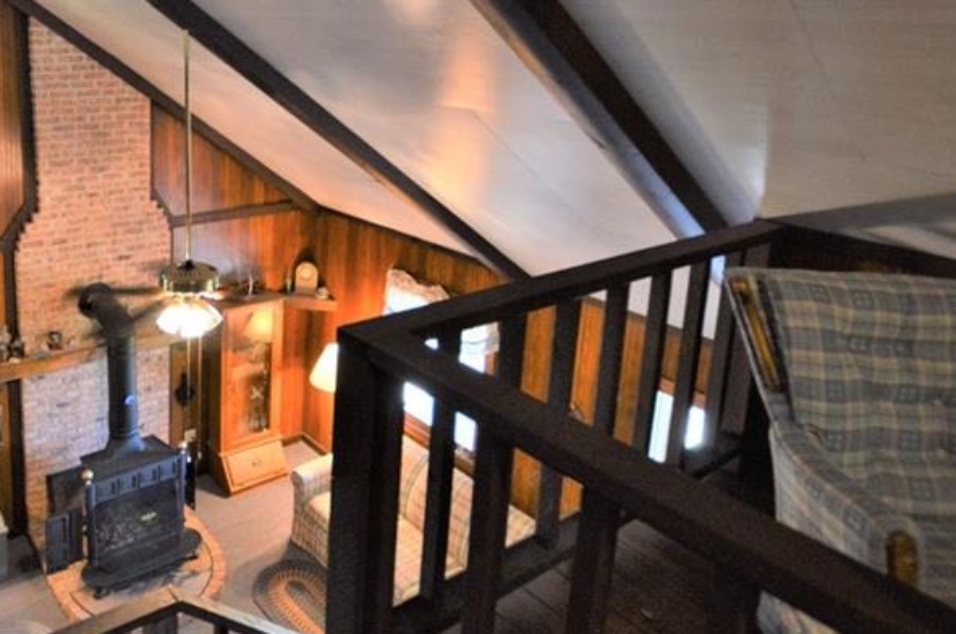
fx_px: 689
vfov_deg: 47.6
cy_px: 158
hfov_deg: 65.6
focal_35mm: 26
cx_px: 251
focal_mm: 10
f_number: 3.5
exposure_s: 1/60
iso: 560
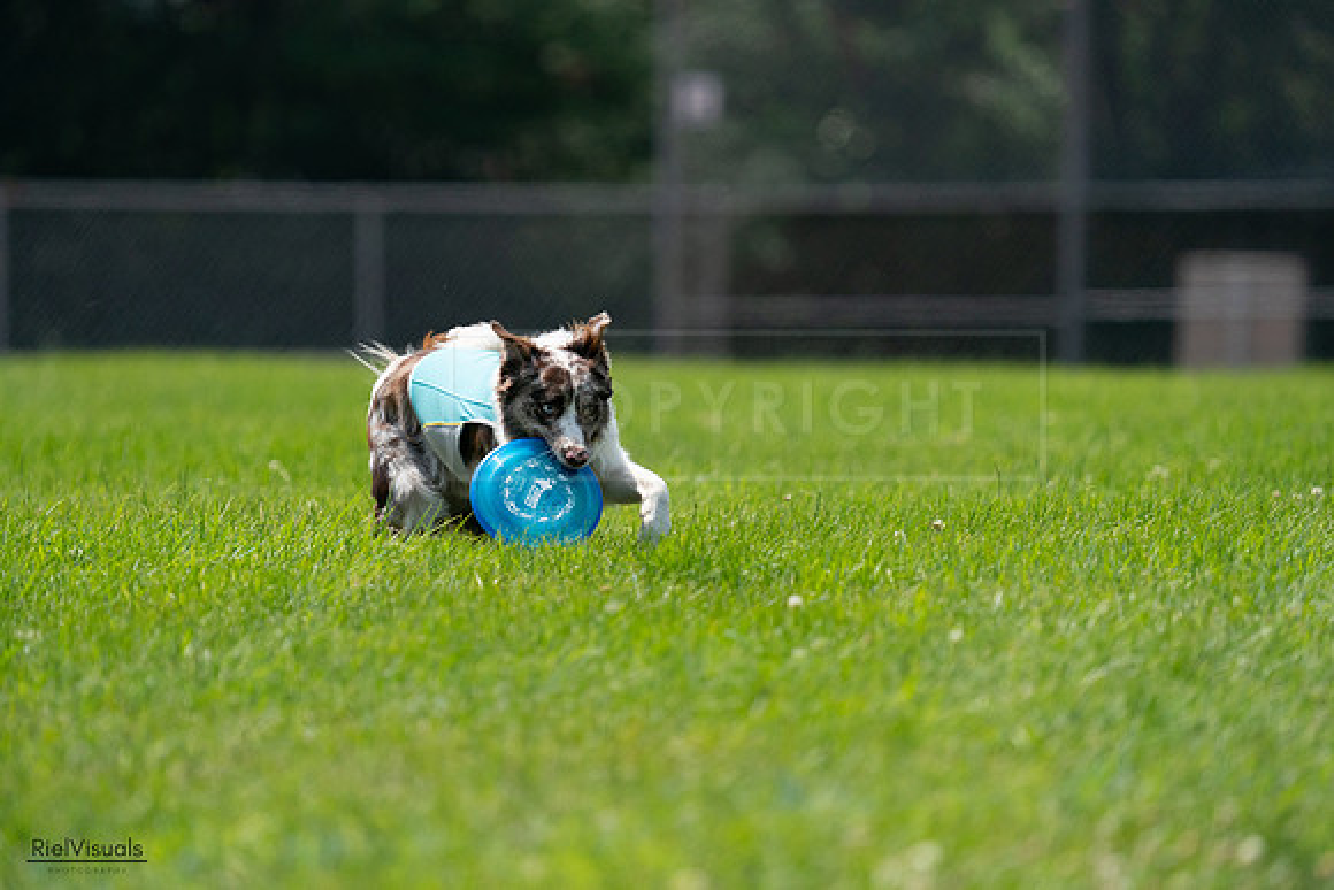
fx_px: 17327
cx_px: 667
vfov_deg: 2.9
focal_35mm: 468
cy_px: 445
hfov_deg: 4.4
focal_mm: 448
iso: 1250
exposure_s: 1/4000
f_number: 6.3
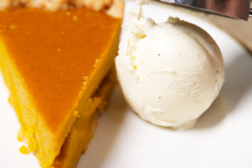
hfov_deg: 19.5
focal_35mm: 105
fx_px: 735
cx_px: 126
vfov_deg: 13.0
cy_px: 84
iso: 1000
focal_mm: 105
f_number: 6.3
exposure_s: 1/1000
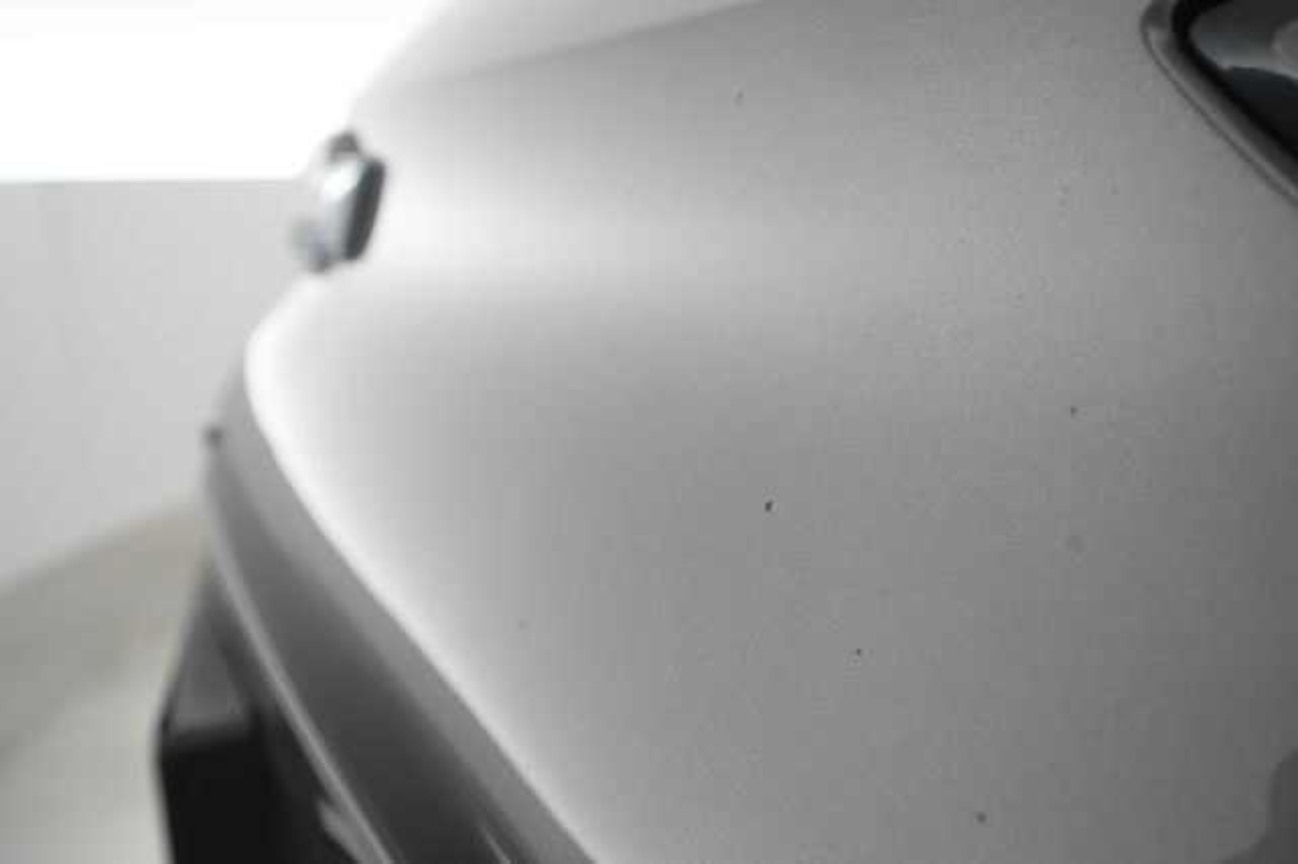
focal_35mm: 28
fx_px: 1009
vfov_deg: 46.4
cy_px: 432
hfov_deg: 65.5
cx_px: 649
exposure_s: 1/100
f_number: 5
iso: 3200
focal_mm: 28
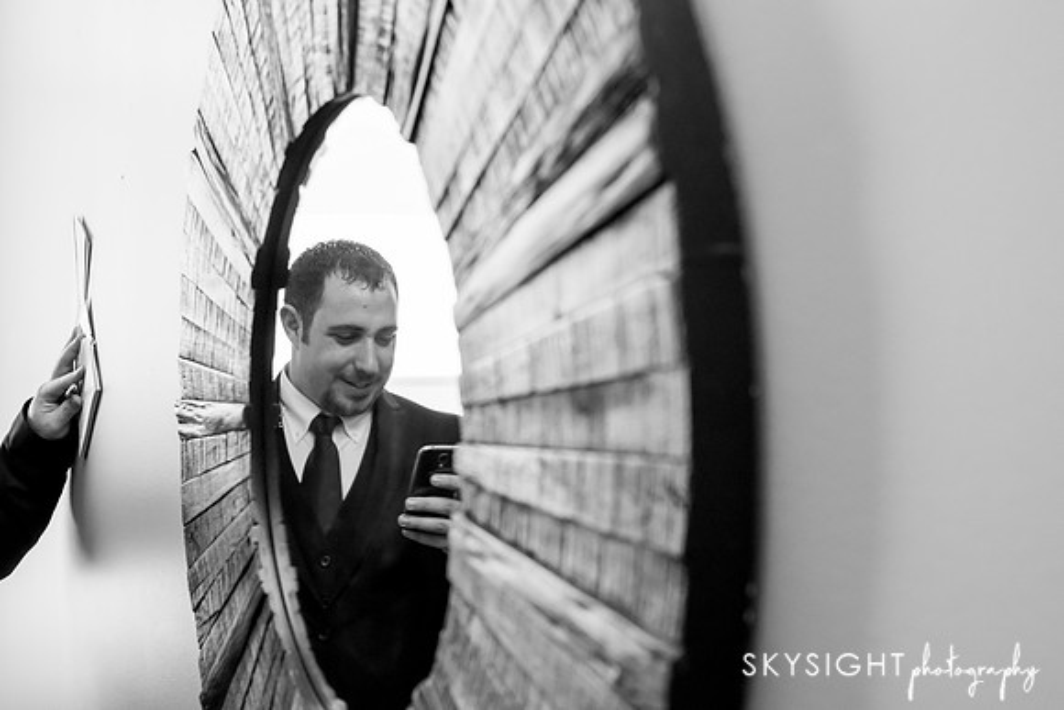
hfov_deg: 39.6
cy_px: 355
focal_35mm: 50
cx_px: 532
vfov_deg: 27.0
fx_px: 1478
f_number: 6.3
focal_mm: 50
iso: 2500
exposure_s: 1/200
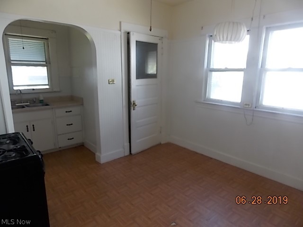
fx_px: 201
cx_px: 152
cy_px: 114
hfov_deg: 73.9
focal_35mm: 23
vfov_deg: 58.9
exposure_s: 1/40
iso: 80
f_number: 3.1
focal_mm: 4
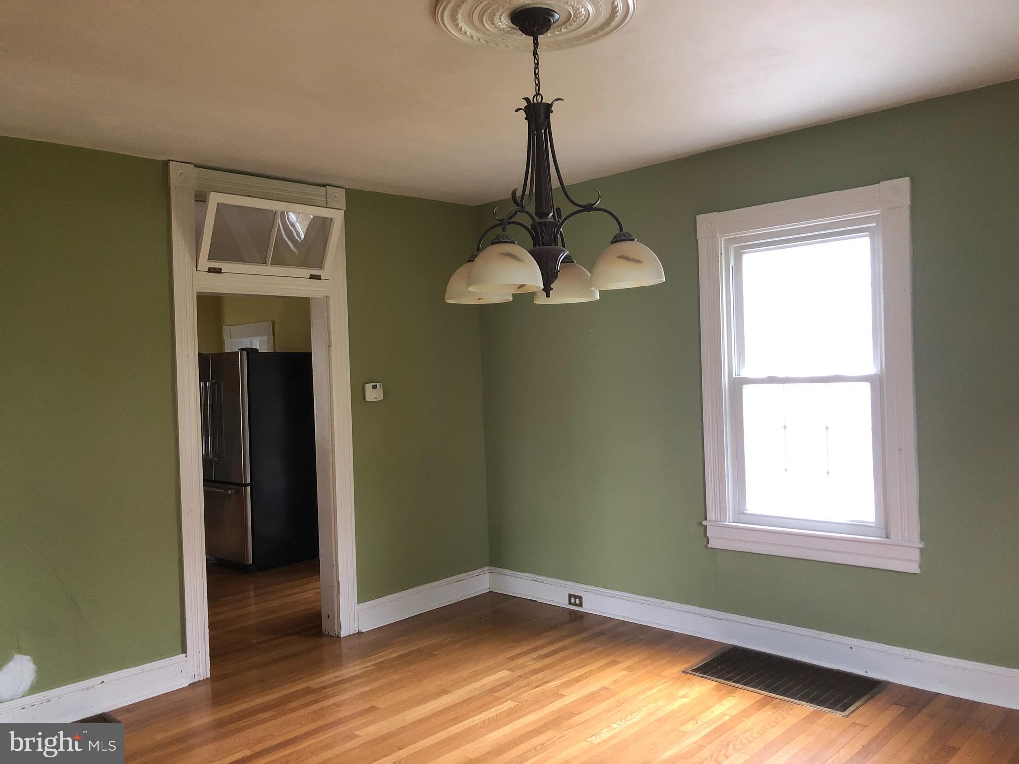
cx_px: 510
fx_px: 824
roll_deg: +2.9
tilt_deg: -0.2
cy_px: 382
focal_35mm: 28
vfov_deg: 49.7
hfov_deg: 63.4
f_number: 1.8
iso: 100
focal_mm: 3.99
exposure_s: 1/11
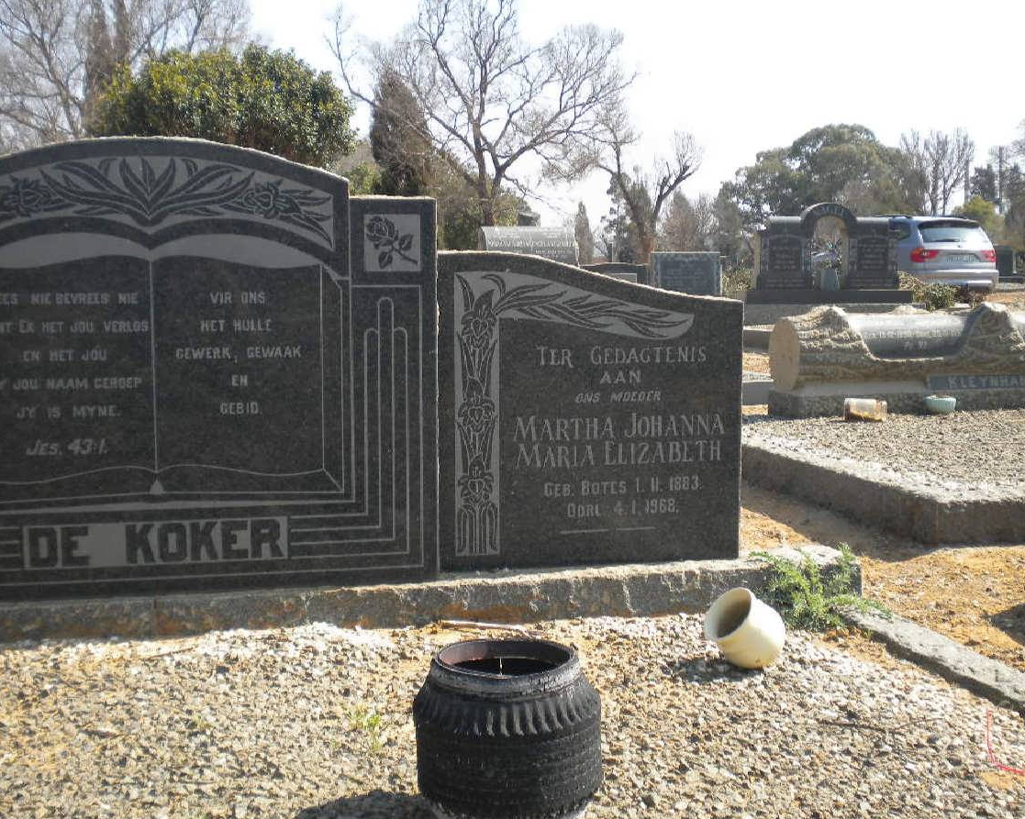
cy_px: 411
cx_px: 490
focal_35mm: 43
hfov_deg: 42.9
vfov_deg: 34.9
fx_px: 1304
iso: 80
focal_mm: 7.4
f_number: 4.9
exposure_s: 1/222
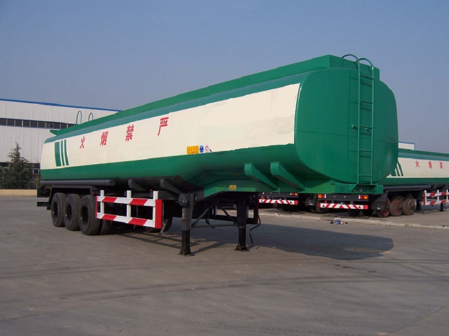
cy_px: 168
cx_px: 224
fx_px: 467
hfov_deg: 51.4
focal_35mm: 36
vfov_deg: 39.6
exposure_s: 1/640
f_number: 4.5
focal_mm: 6.2
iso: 80
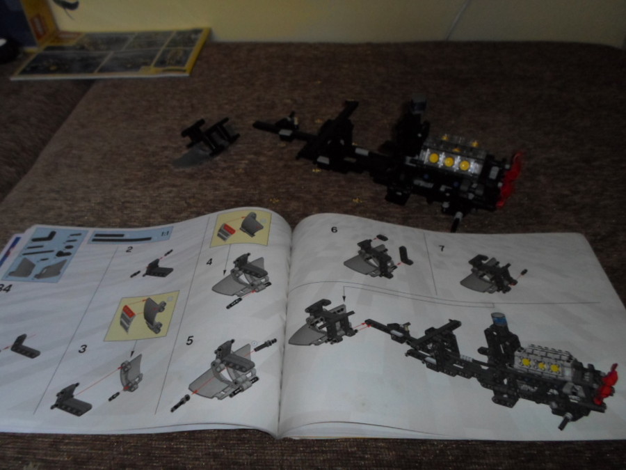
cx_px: 313
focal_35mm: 25
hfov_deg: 69.4
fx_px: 452
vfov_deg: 54.9
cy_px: 235
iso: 400
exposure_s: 1/20
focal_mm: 4.5
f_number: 2.5
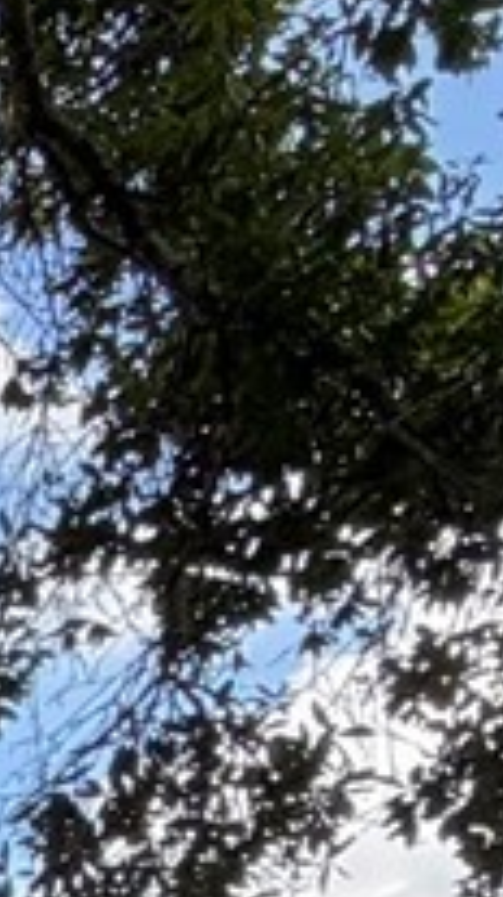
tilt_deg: -3.5
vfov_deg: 14.7
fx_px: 2806
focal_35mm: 118
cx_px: -1769
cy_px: 1846
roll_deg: -1.2
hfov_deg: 6.8
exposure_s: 1/411
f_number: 2.2
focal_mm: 2.22
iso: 50
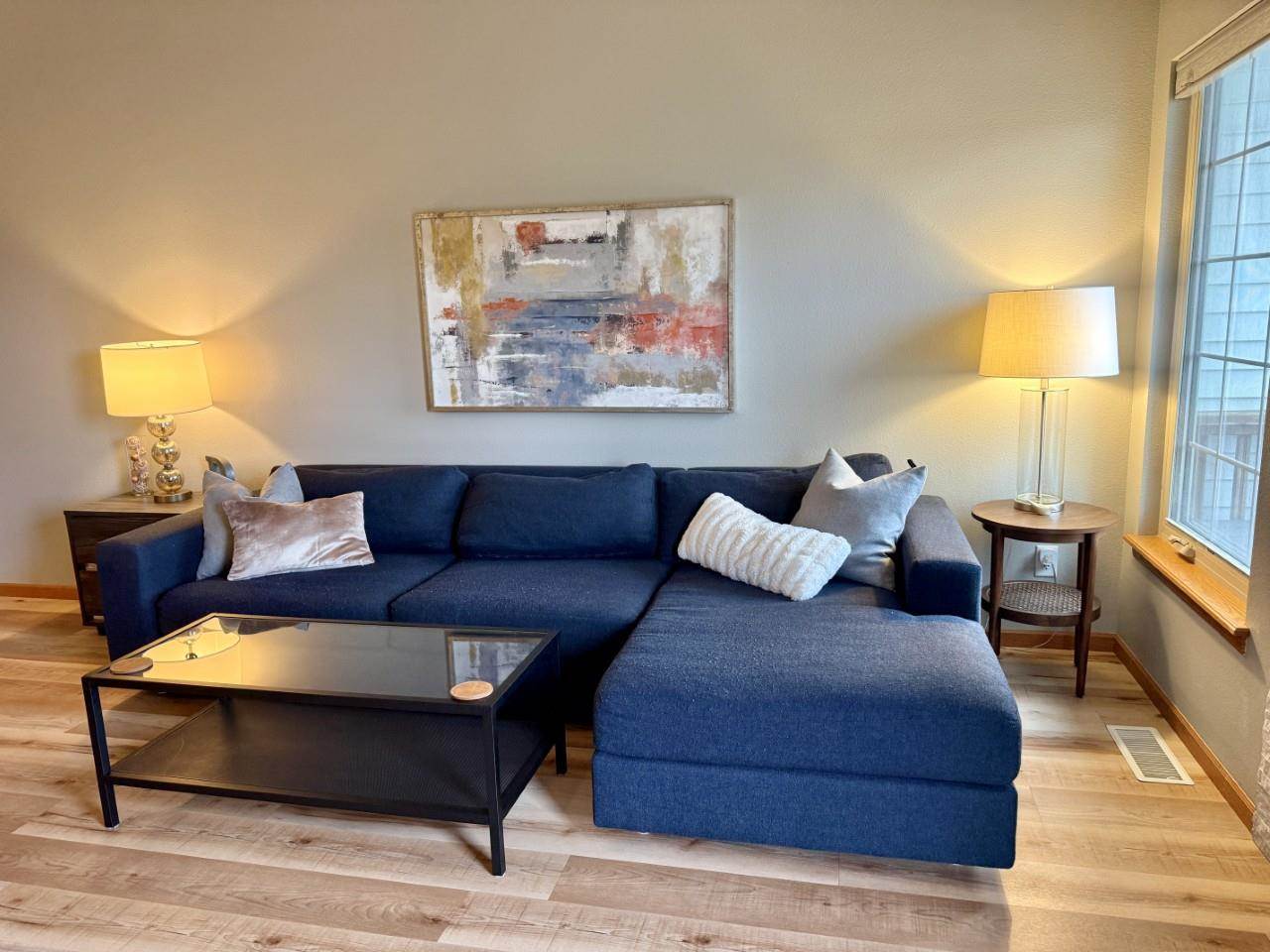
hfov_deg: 71.6
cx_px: 635
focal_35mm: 24
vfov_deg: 56.8
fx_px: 881
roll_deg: +1.8
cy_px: 476
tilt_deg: -10.3
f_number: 1.78
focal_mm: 6.76
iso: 200
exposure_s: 1/60
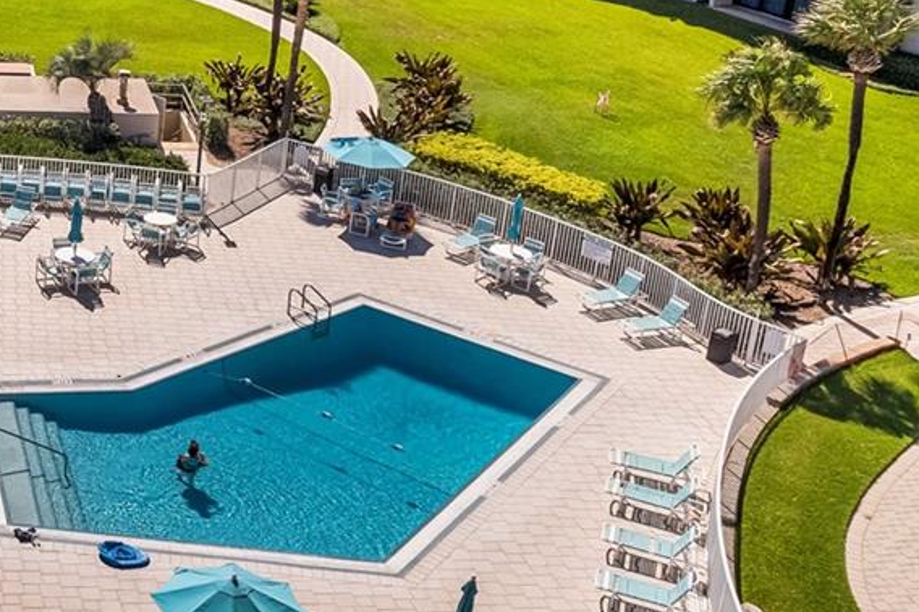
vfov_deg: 21.5
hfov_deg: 27.9
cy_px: 95
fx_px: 1582
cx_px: -218
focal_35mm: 62
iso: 100
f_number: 2.8
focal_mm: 8.38
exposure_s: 1/125
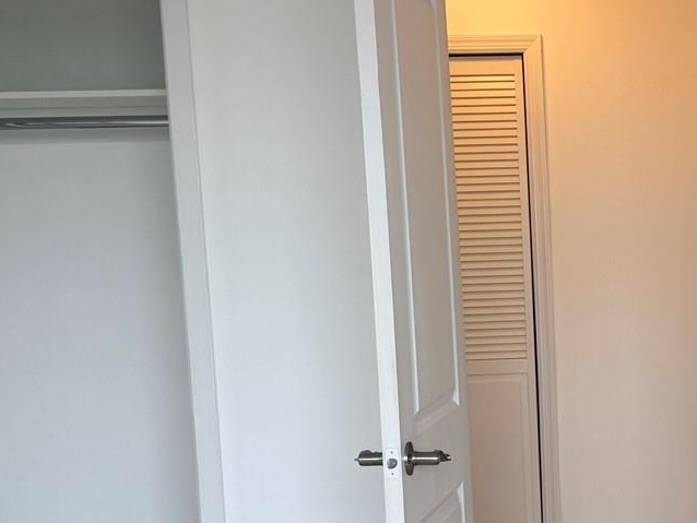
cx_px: 712
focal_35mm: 77
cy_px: 412
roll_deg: +1.4
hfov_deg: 24.1
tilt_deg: -5.6
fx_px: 1551
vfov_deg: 19.0
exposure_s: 1/120
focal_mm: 6.76
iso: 50
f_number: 1.78
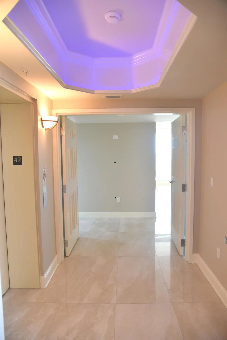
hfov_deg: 53.2
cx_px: 114
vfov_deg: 73.7
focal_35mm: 24
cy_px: 170
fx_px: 227
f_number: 4.5
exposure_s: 1/80
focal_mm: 24
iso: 400
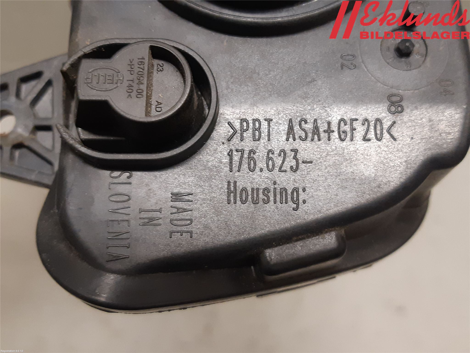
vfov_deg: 53.1
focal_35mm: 26
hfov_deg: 67.3
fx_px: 353
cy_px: 176
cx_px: 235
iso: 200
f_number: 1.7
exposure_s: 1/50
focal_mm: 3.93
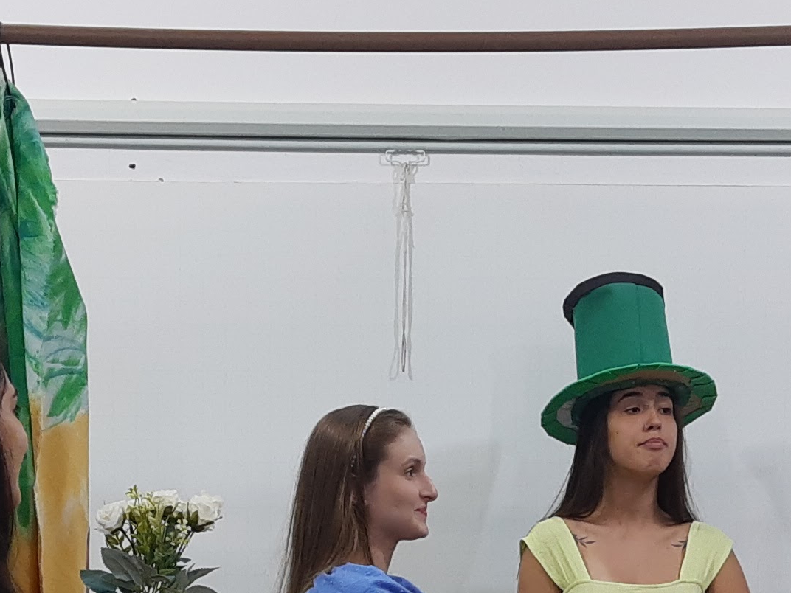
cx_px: 340
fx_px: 2217
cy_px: 780
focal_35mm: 97
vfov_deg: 14.6
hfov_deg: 20.2
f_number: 1.7
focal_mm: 4.75
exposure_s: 1/50
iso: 82
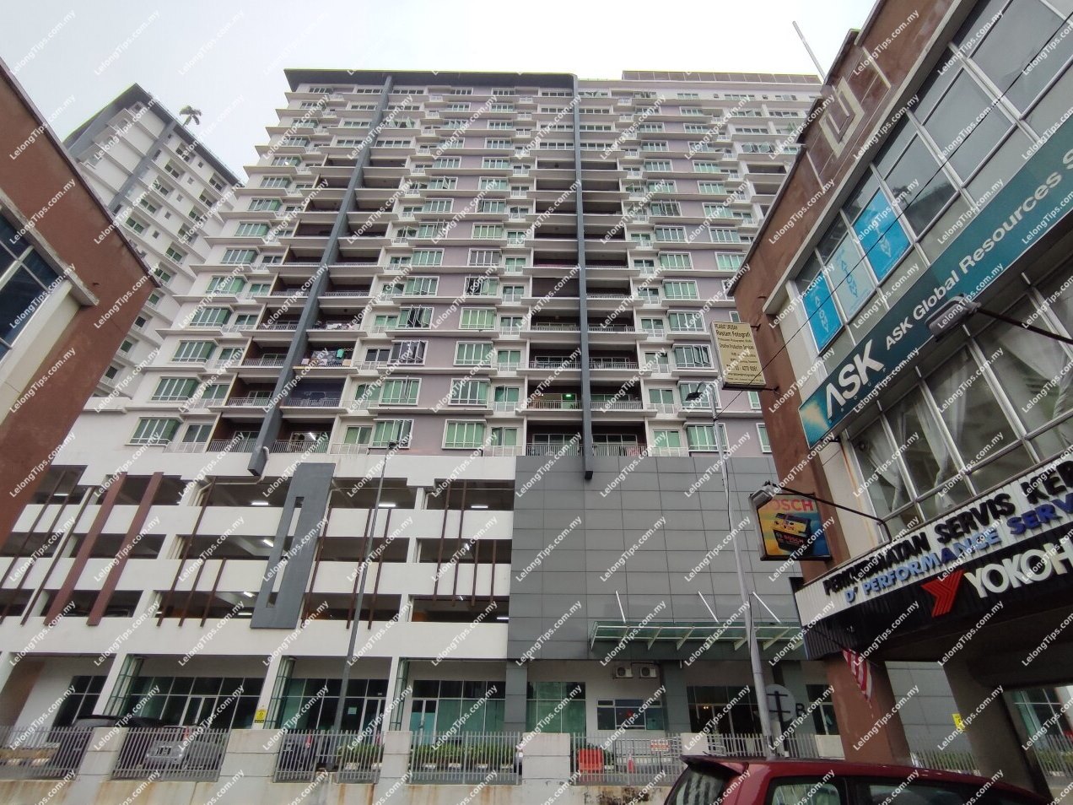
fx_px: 496
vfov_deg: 78.1
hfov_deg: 94.5
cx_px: 536
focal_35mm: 16
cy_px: 402
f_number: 2.2
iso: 98
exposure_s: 1/100
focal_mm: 1.65
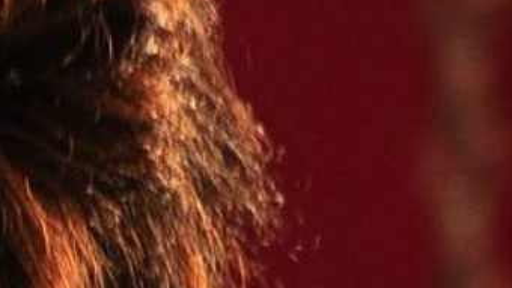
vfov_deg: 0.6
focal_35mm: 1982
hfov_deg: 1.1
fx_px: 26900
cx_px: -133
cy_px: 683
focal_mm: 190
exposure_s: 1/50
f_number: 5
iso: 400
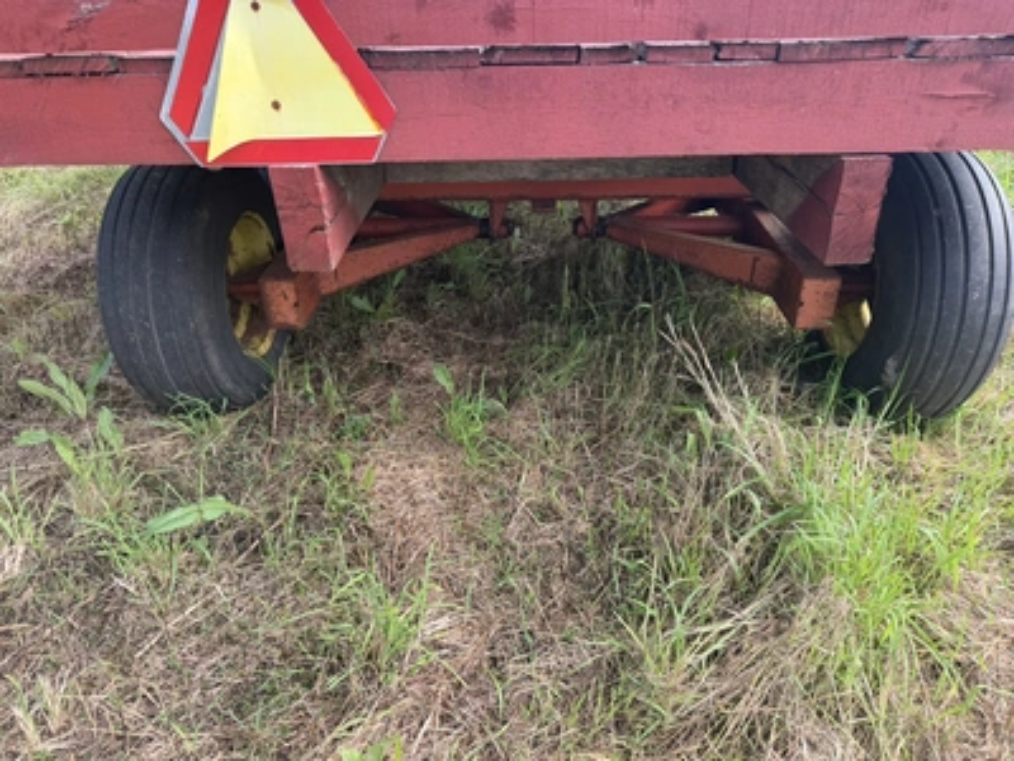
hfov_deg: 71.6
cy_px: 380
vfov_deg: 56.8
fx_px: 703
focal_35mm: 24
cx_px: 507
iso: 80
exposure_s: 1/532
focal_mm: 6.76
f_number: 1.78
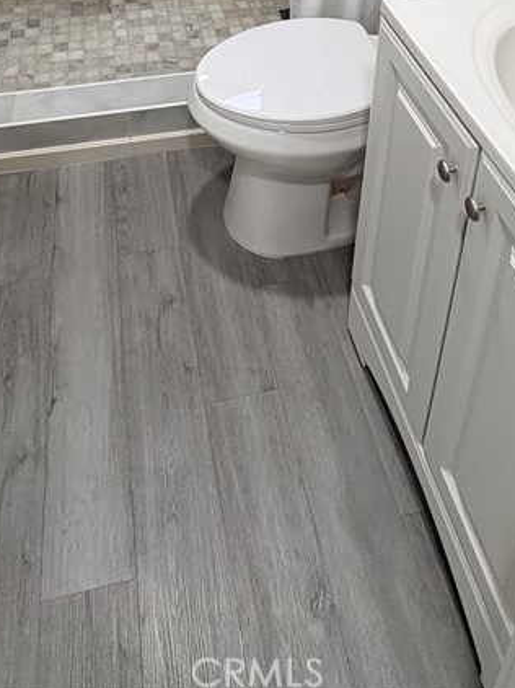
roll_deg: -0.7
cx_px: 212
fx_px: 675
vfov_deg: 39.2
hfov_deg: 41.6
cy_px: -139
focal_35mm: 34
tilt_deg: -20.8
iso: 125
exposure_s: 1/60
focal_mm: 2.22
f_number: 2.2
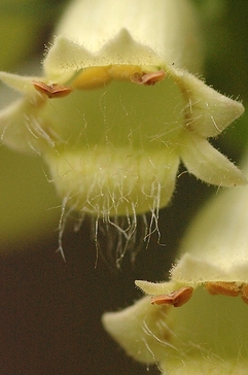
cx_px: 174
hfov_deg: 6.9
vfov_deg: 10.4
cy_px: 115
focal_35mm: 198
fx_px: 2056
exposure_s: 1/800
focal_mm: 60
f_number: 5
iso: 800
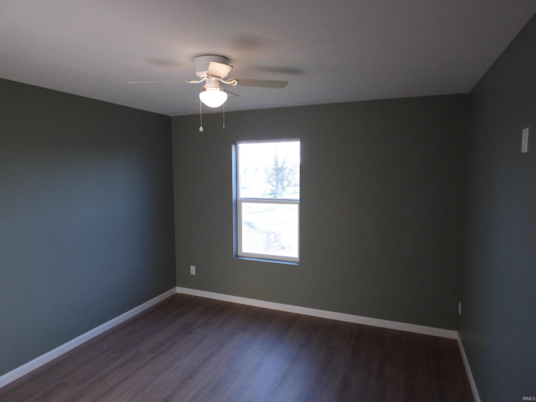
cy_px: 201
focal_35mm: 20
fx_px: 310
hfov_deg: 81.8
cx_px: 268
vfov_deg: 66.0
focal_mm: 3.58
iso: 125
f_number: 2.8
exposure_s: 1/60
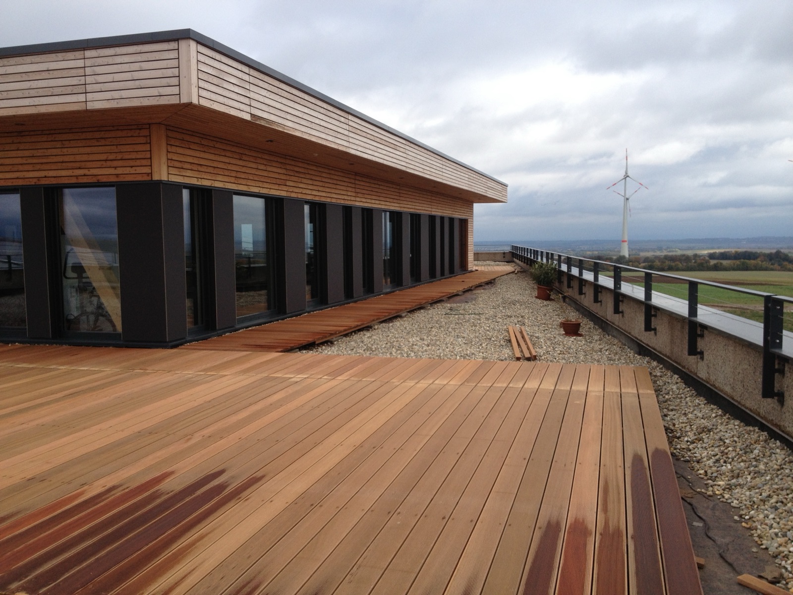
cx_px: 396
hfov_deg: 52.6
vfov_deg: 40.7
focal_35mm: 35
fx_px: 802
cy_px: 298
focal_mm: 4.28
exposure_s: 1/824
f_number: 2.4
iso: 50
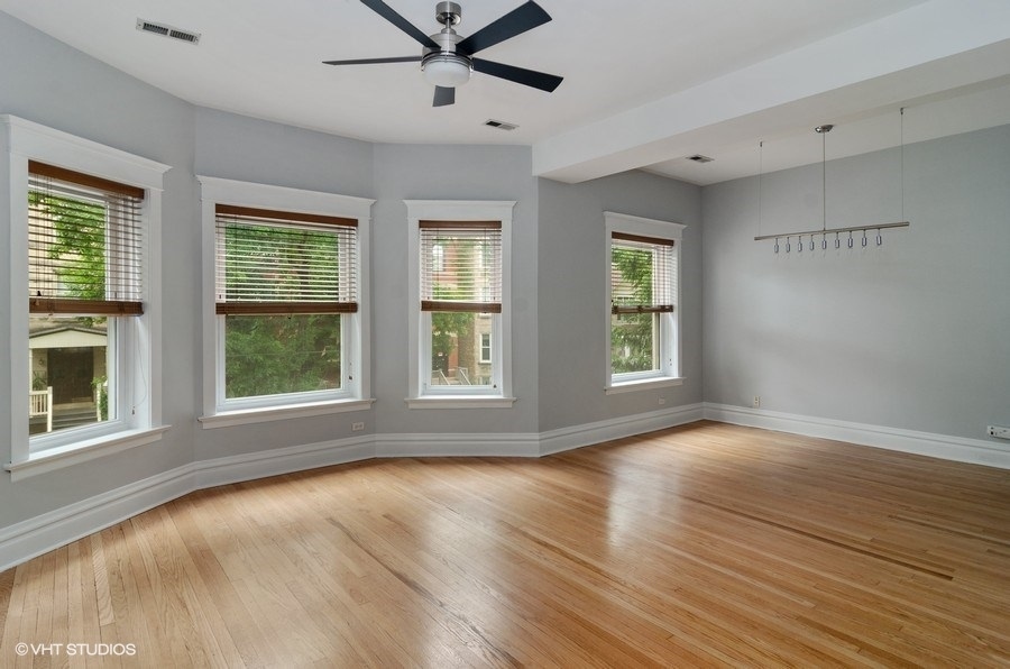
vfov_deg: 67.1
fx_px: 504
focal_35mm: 18
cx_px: 505
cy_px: 334
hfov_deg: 90.1
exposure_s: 1/13
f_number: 8
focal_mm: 12
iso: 200
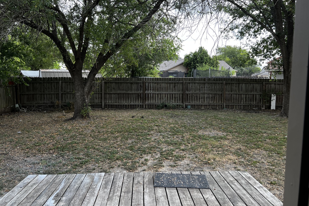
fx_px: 240
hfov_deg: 65.5
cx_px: 150
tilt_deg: -8.2
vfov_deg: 46.4
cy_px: 100
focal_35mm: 28
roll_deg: +0.7
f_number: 1.5
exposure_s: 1/497
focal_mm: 5.7
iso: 50
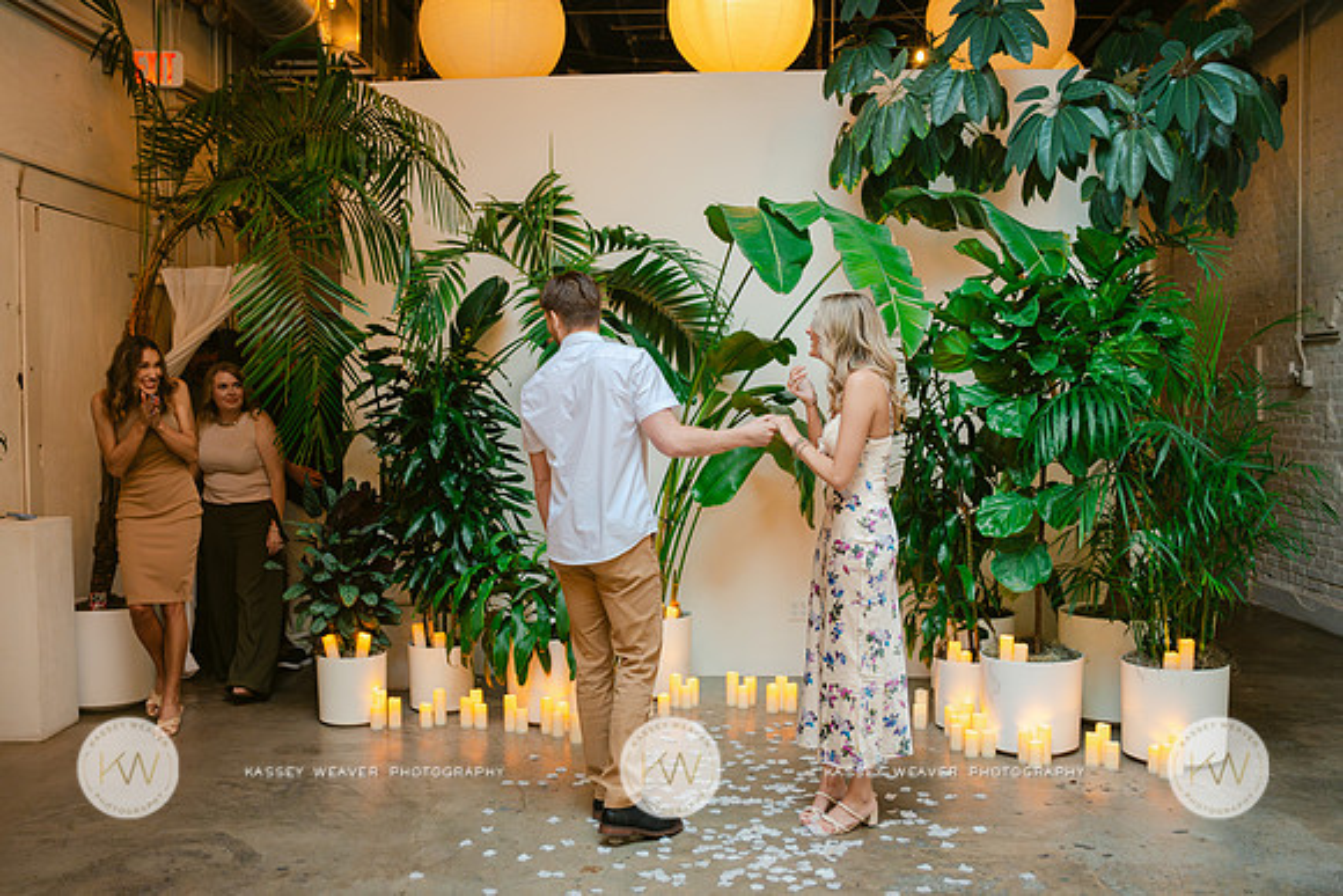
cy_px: 448
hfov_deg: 53.1
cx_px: 672
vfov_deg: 36.9
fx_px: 1345
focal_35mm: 36
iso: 1000
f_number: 2.8
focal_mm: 33
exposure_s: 1/250
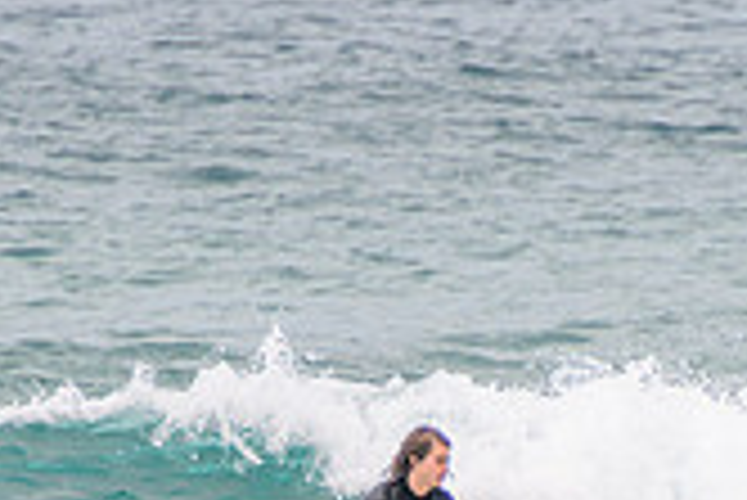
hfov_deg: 1.1
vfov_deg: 0.7
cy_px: 852
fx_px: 39853
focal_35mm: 1919
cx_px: 552
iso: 200
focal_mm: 400
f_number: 5.6
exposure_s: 1/2000
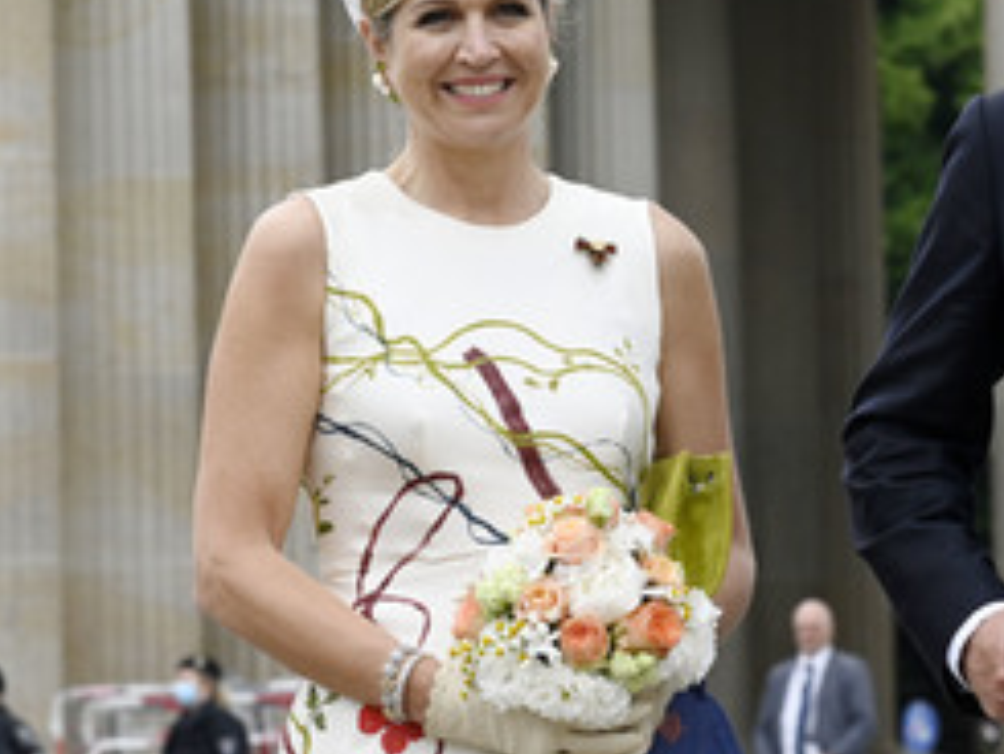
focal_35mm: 371
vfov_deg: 4.0
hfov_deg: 5.3
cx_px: 752
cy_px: 258
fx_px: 10766
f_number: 14
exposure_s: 1/640
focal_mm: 210
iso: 1600
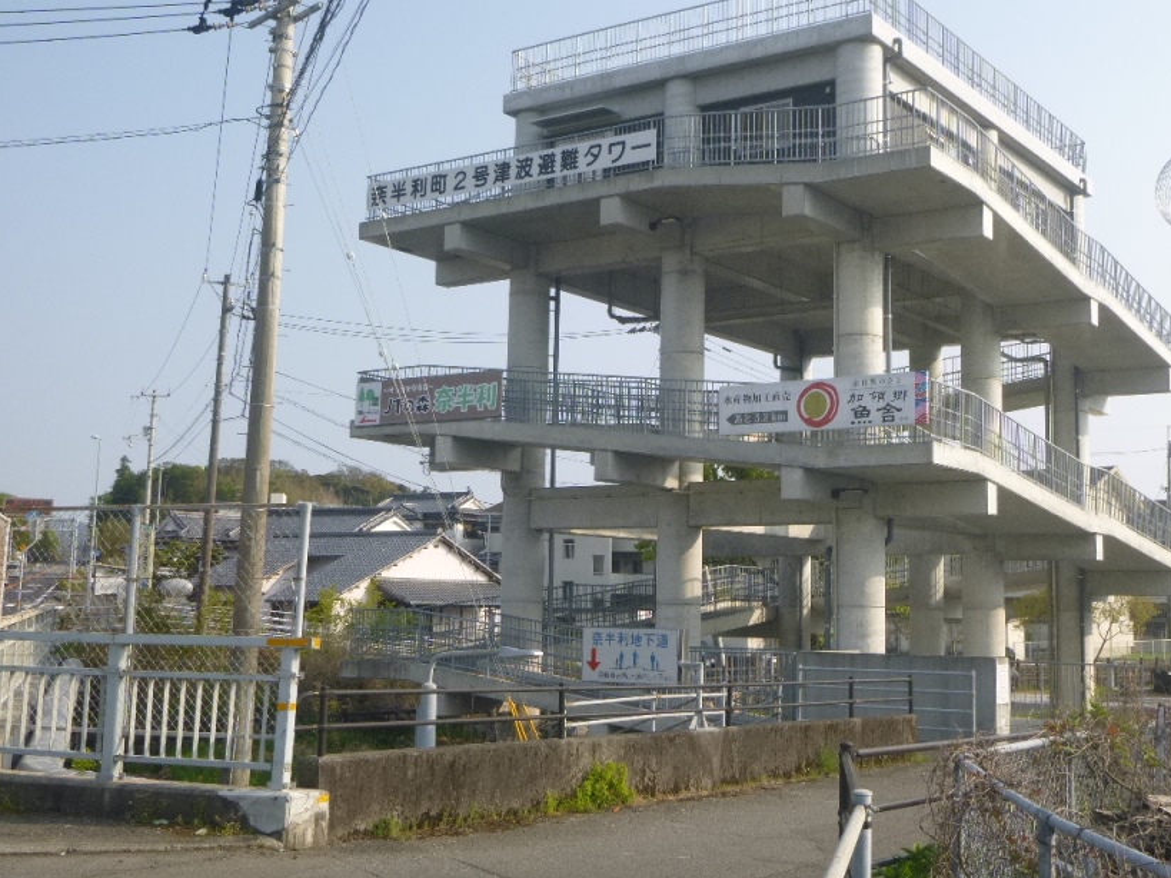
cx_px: 673
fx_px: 1522
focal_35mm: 45
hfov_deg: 42.0
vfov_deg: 32.2
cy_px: 400
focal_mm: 6.4
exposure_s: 1/320
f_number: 4.4
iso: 100
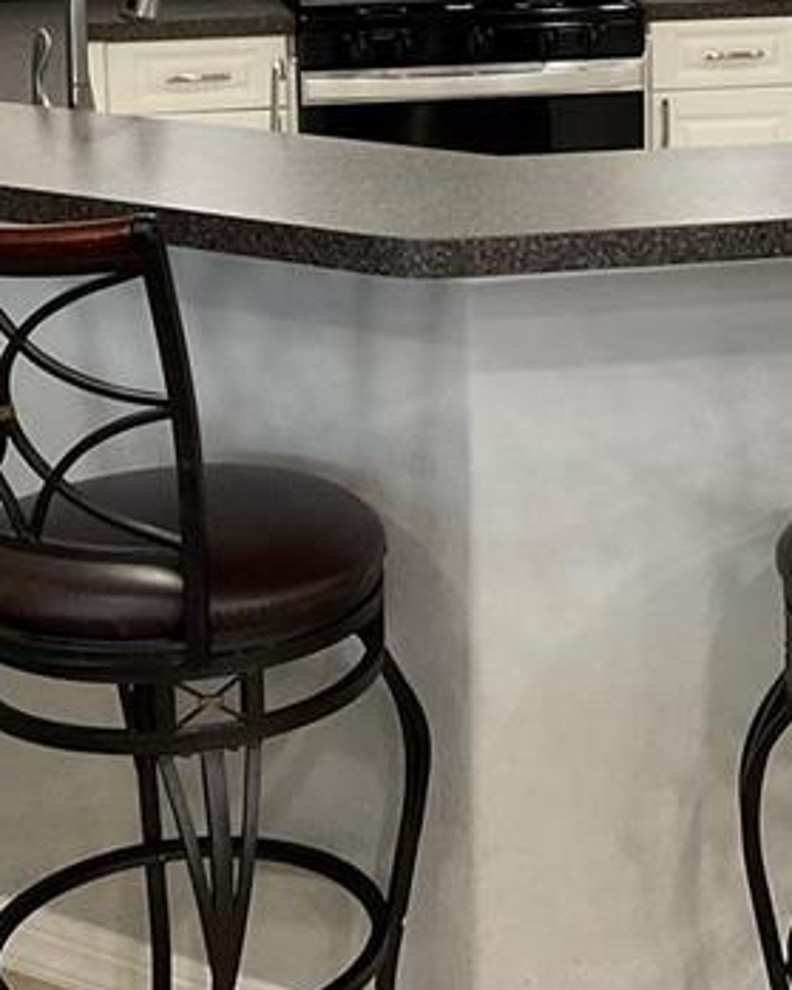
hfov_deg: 18.4
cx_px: 610
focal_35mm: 83
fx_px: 2433
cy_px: 139
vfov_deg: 22.6
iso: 125
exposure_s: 1/60
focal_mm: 3
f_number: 1.8
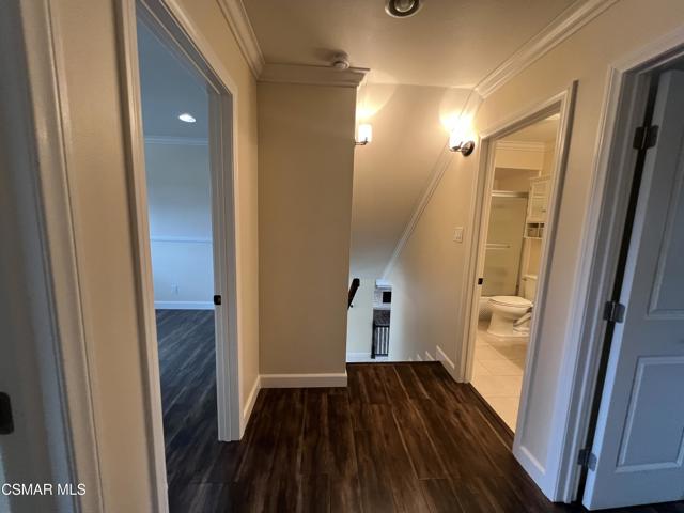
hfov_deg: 106.2
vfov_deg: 89.9
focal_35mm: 13
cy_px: 256
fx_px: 257
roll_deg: -1.1
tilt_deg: -6.9
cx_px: 342
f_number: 1.8
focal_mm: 1.57
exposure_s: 1/60
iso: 200
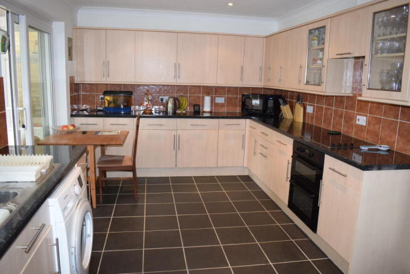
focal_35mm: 27
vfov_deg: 48.0
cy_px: 137
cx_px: 205
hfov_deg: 67.3
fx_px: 308
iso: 800
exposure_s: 1/60
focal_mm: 18
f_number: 5
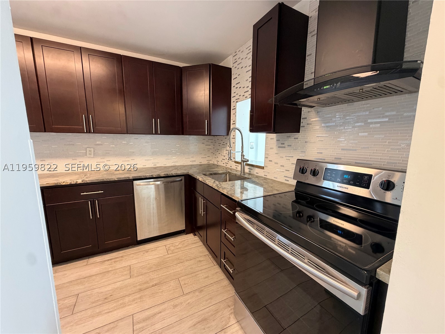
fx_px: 180
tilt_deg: -7.8
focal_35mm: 14
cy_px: 167
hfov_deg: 102.1
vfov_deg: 85.7
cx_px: 222
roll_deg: -0.3
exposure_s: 1/60
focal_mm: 2.22
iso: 320
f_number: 2.2
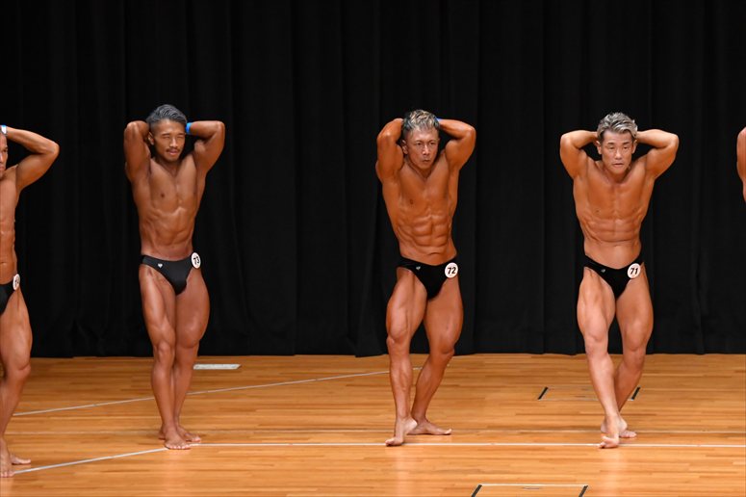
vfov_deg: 6.1
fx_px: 4660
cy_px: 248
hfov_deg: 9.2
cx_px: 373
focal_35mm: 225
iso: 4000
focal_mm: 150
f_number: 5.6
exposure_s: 1/400
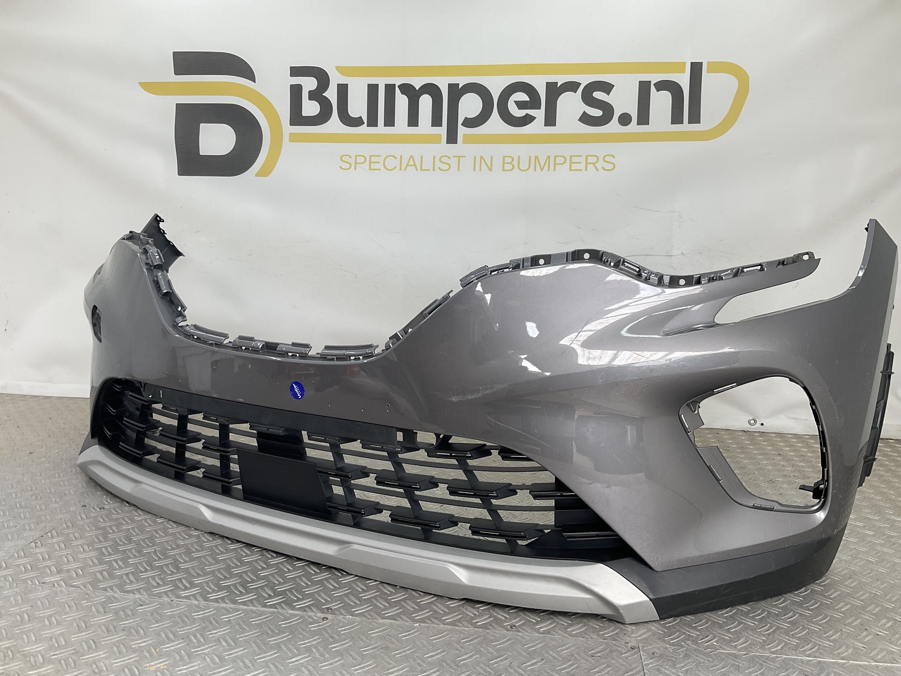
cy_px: 338
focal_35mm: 29
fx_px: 755
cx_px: 450
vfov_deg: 48.2
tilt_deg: -8.7
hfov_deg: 61.7
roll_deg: -2.8
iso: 16
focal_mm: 3
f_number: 1.8
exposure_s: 1/173
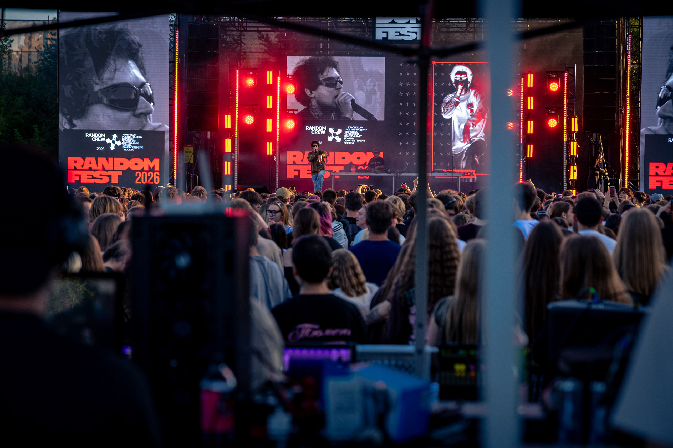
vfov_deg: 19.5
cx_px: 336
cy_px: 224
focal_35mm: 70
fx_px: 1309
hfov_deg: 28.8
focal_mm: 70
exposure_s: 1/640
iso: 400
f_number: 2.8
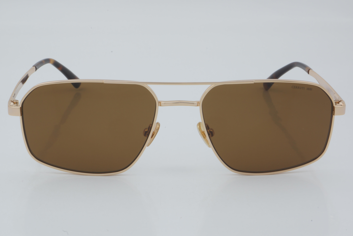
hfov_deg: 24.6
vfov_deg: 16.6
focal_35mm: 82
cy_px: 118
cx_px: 176
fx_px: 809
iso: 100
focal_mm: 55
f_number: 32
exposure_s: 1/3
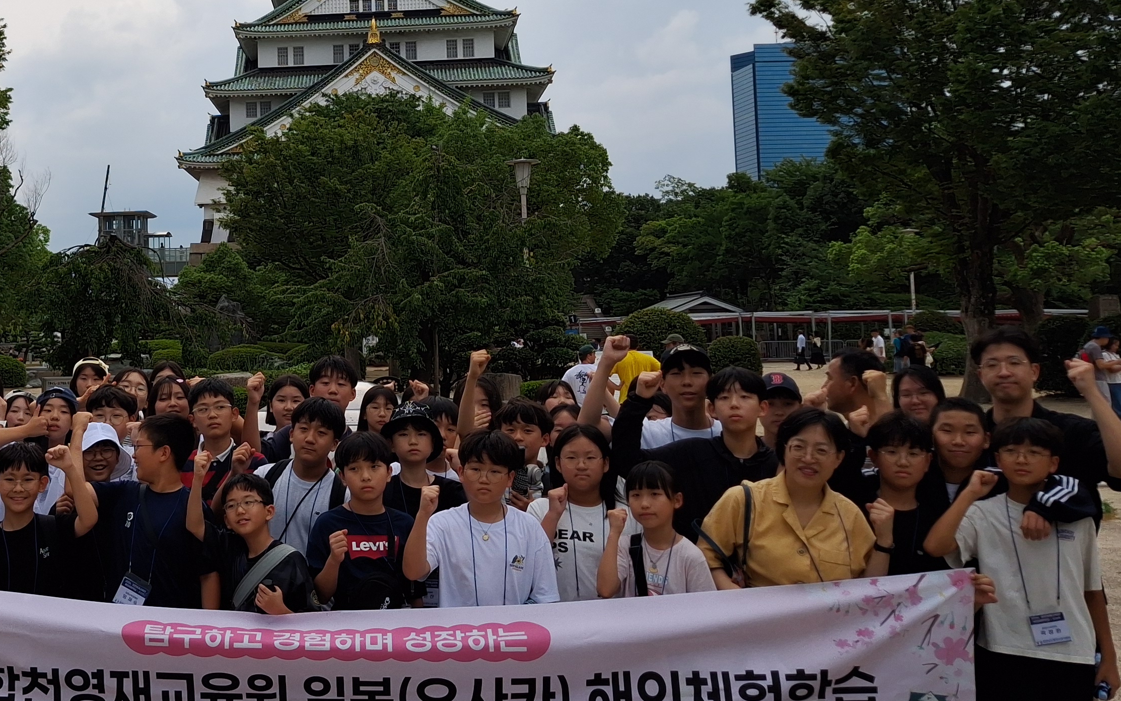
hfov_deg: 40.0
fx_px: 1466
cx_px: 212
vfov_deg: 26.7
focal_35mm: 48
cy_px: 213
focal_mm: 5.23
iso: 50
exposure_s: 1/944
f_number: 1.8
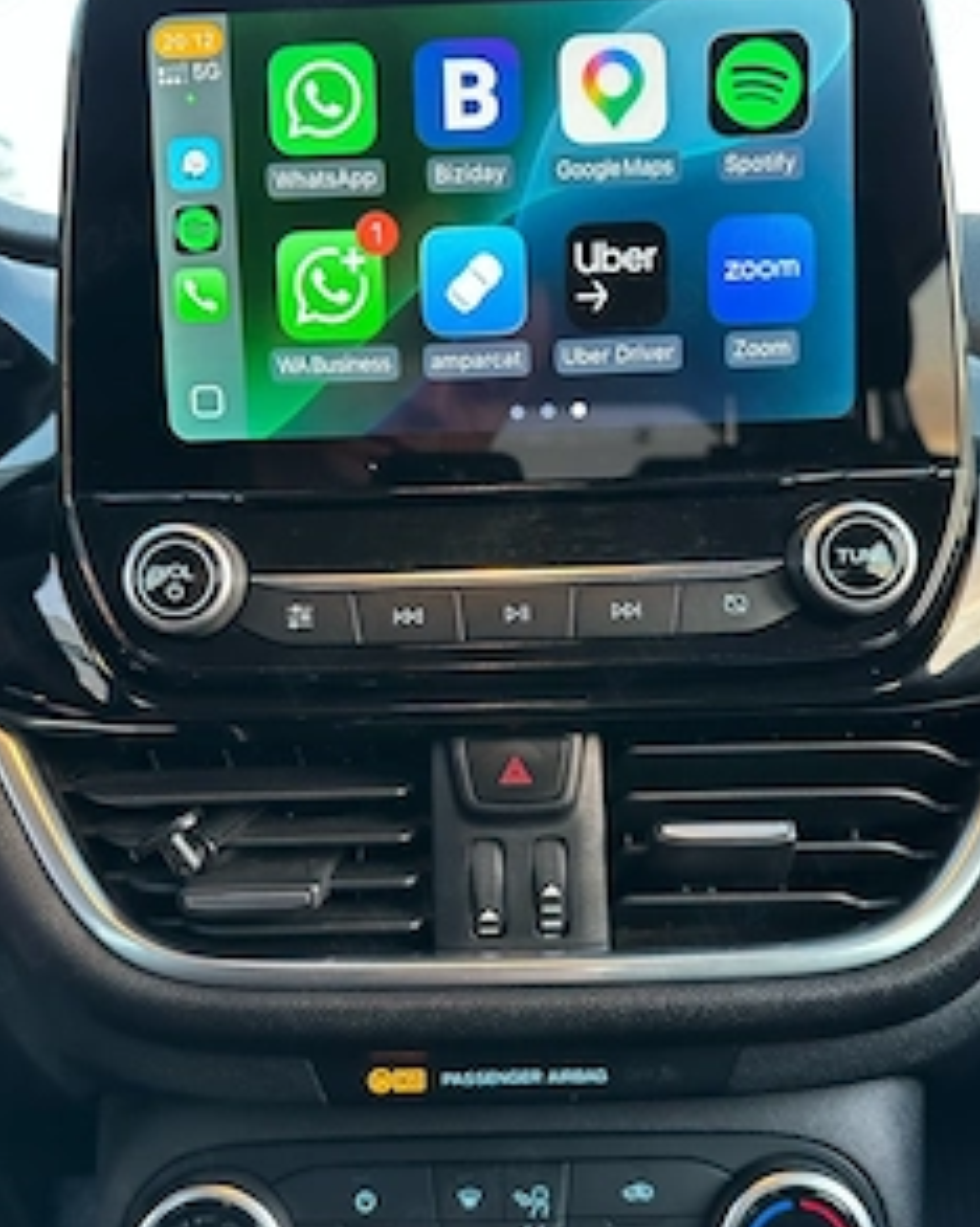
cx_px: 490
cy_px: 641
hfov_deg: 45.8
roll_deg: +0.8
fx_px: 1161
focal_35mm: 32
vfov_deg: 55.7
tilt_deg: -9.5
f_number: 1.78
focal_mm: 6.86
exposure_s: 1/50
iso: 800
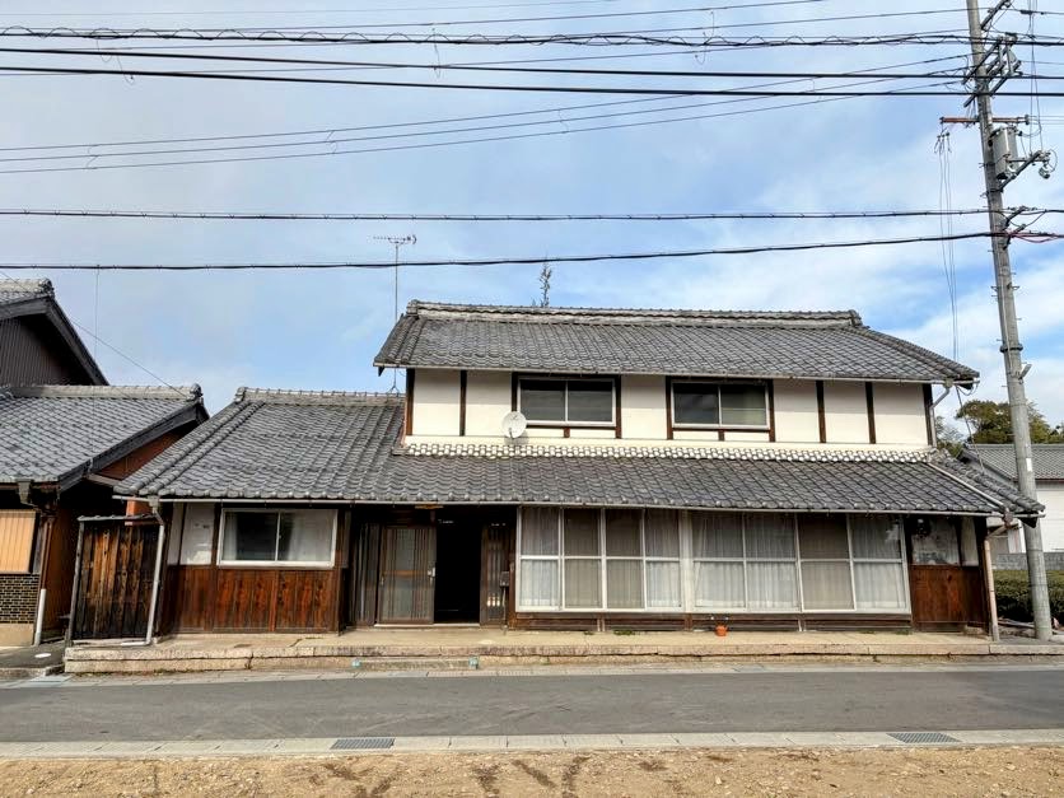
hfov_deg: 67.3
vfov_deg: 53.1
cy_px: 399
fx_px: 799
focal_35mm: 26
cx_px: 532
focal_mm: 5.96
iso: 50
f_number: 1.6
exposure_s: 1/3311
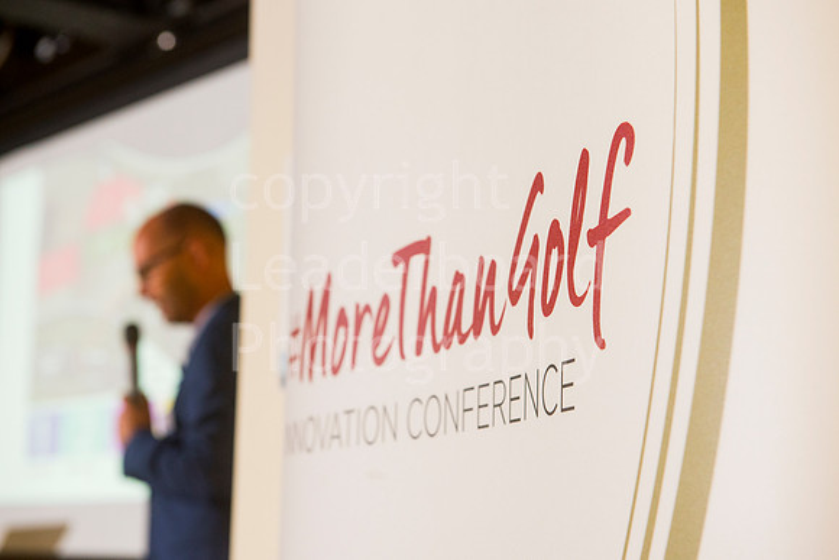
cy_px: 280
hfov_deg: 28.8
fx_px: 1632
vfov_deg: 19.5
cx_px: 420
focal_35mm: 70
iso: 2000
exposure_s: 1/125
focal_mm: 70
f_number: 5.6
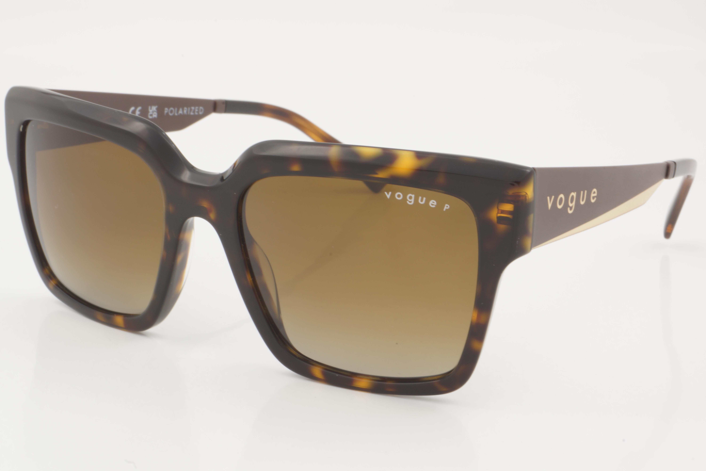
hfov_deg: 27.0
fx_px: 1471
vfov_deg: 18.2
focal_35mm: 75
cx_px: 353
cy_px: 236
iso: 100
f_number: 32
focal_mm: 50
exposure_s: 1/2
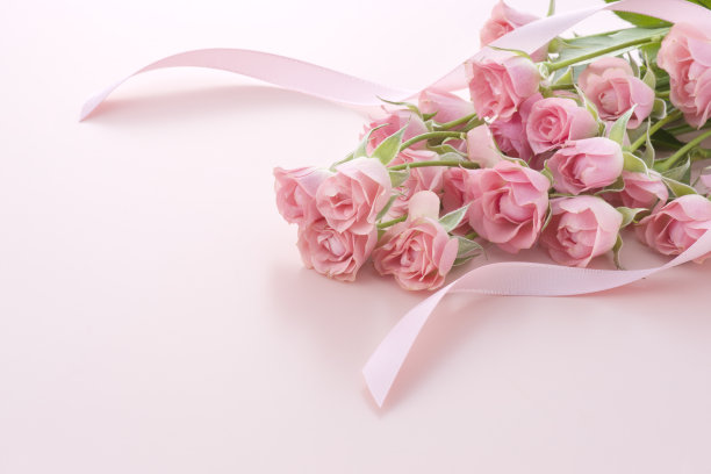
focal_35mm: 100
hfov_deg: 20.4
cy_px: 237
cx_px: 356
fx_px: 1975
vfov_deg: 13.7
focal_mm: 100
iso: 100
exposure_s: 1/160
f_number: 20
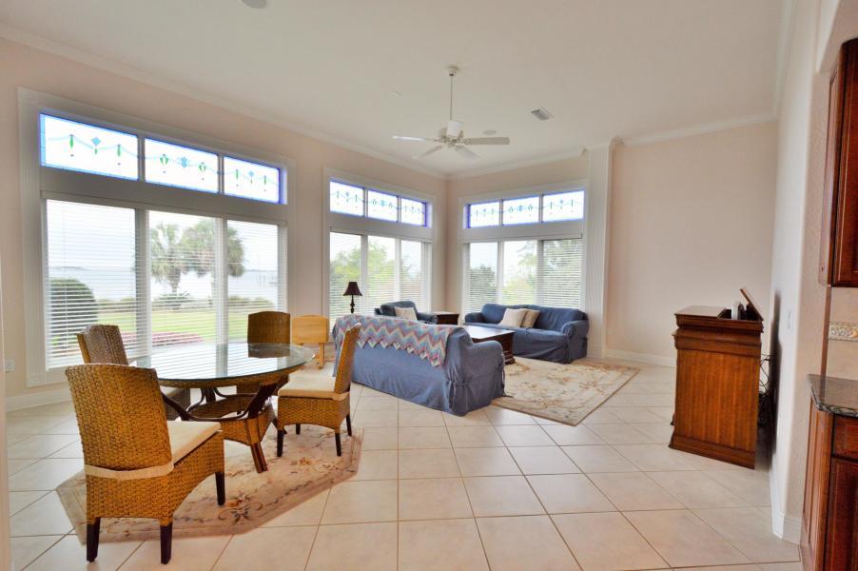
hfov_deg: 100.4
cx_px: 429
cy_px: 286
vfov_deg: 77.2
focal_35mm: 15
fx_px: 357
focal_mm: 10
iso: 320
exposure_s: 1/125
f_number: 5.6
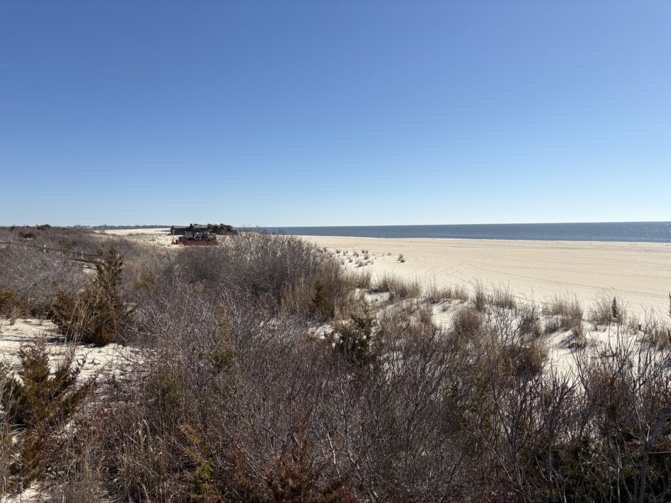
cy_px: 252
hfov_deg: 67.3
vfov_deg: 53.1
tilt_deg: -3.8
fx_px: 504
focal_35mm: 26
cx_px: 336
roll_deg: +0.9
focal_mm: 5.96
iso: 50
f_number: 1.6
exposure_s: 1/5814
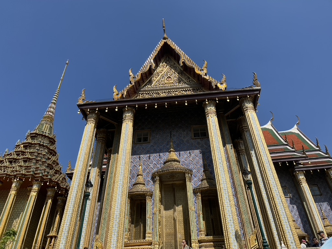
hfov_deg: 67.3
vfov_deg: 53.1
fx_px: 249
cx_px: 166
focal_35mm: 26
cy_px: 124
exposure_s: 1/4149
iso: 50
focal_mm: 5.1
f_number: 1.6
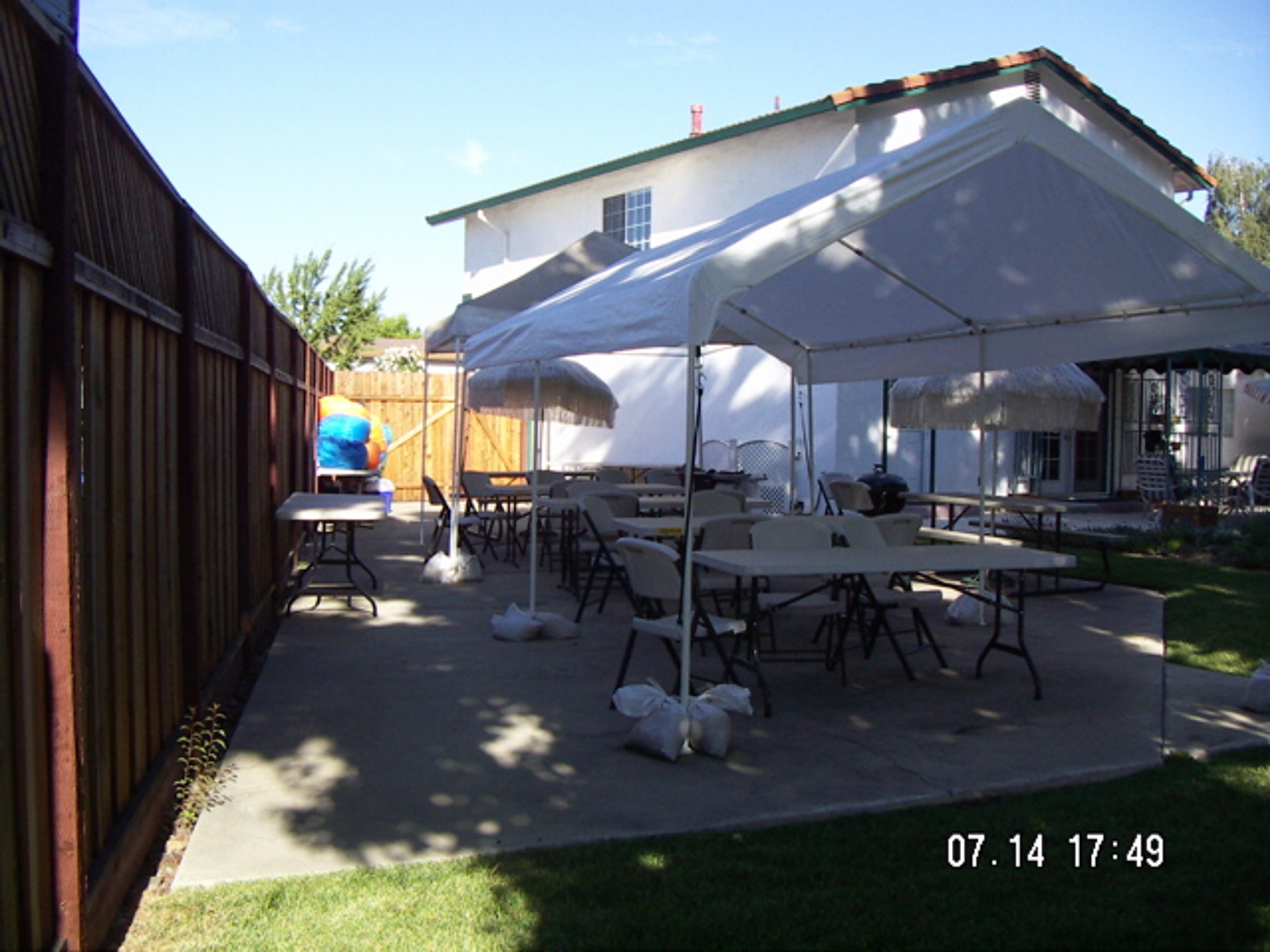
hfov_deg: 51.4
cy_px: 476
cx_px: 635
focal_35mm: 36
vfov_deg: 39.7
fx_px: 1321
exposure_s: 1/160
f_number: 6.7
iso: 80
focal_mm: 4.7
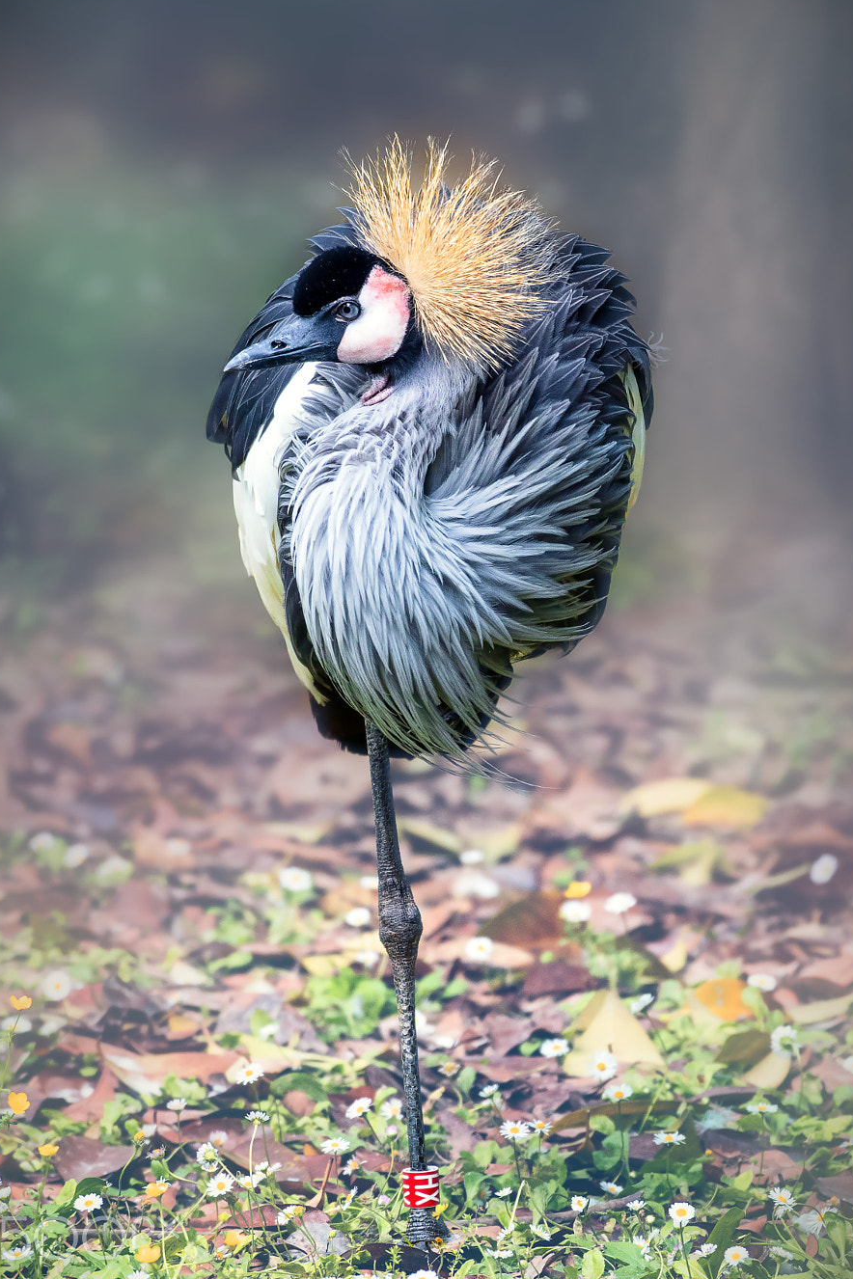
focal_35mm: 579
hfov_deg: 2.4
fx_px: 20577
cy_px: 593
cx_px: 454
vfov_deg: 3.6
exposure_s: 1/400
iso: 1250
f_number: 5.6
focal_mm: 320
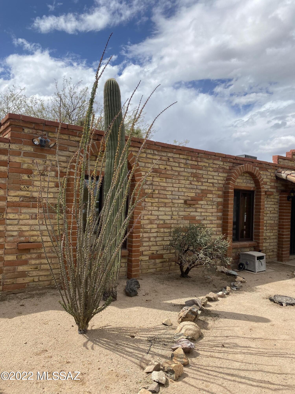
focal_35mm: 26
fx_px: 295
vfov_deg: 67.3
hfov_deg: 53.1
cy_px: 197
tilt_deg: +1.8
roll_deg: -2.0
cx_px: 148
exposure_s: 1/4274
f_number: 1.8
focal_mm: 4.25
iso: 32
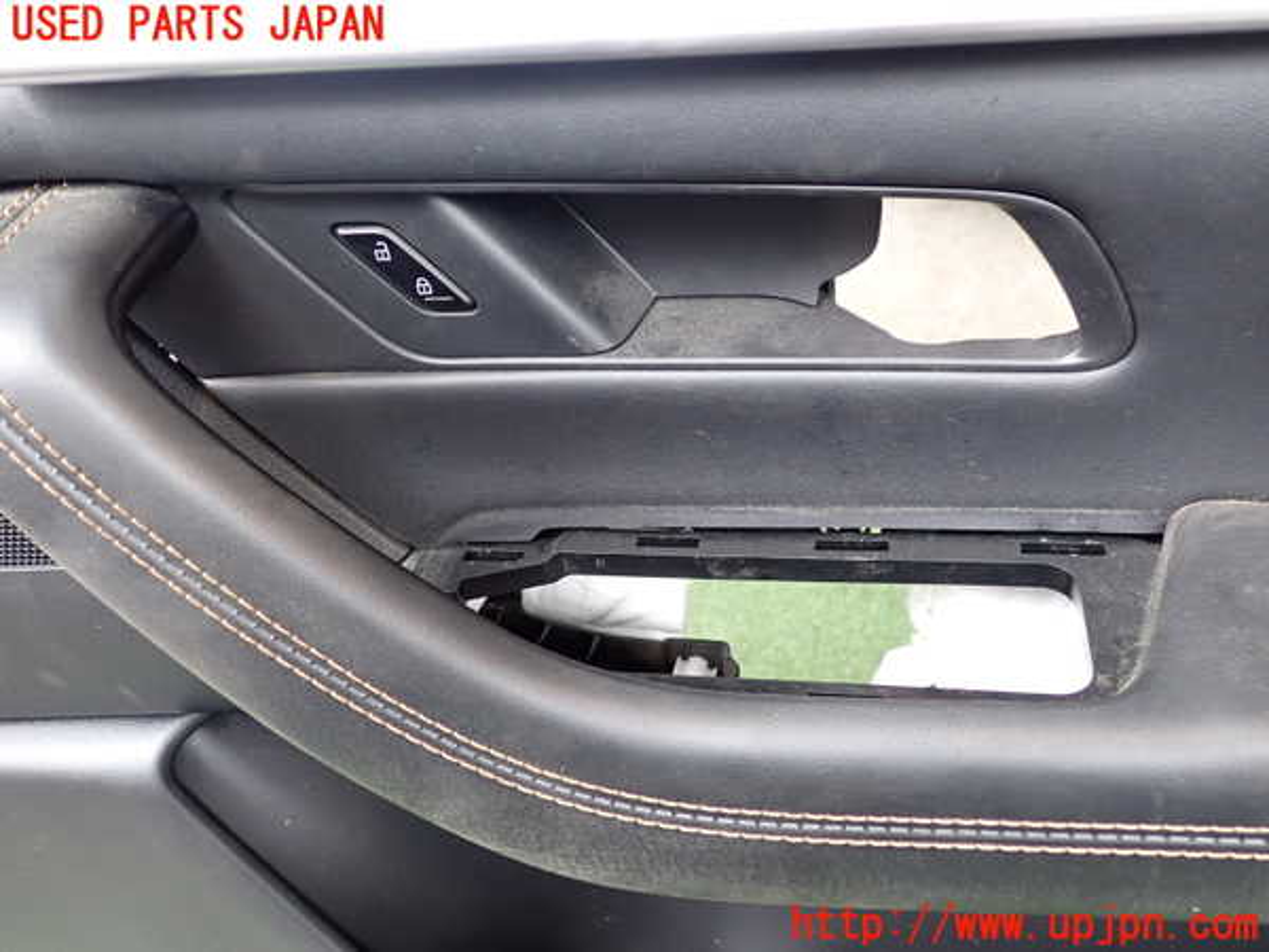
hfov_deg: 60.0
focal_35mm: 30
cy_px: 476
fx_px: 1100
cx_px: 634
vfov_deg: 46.8
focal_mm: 5.4
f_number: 2.3
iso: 250
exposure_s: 1/30
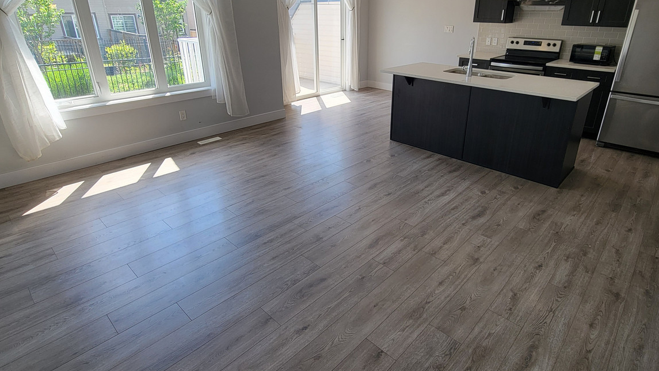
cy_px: 153
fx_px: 332
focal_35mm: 19
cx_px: 354
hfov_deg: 89.4
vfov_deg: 58.0
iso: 50
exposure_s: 1/136
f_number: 2.2
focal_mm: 2.2
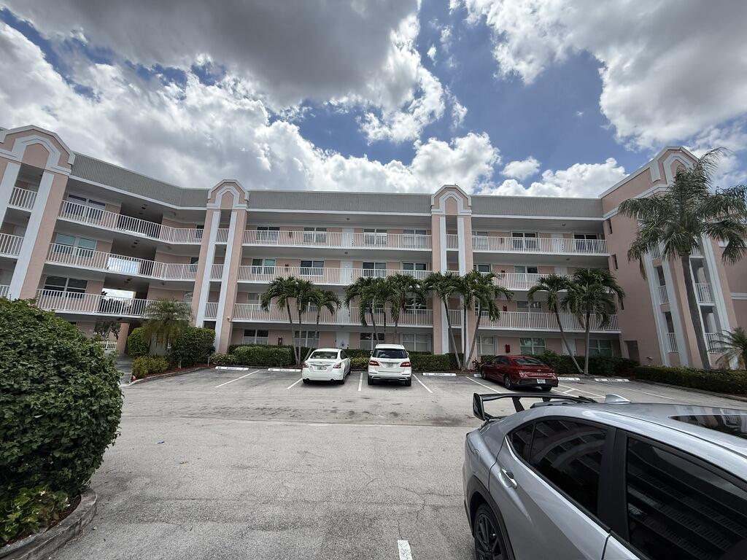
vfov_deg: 85.7
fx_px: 302
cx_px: 374
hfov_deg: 102.1
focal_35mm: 14
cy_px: 280
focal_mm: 2.22
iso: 64
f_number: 2.2
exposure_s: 1/2237
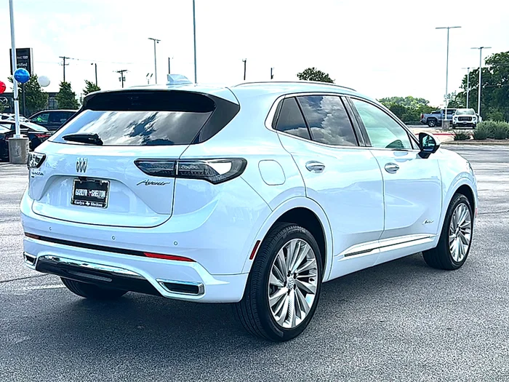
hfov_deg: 49.0
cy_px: 191
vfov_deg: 37.7
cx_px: 254
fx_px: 559
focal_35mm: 38
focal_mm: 6.86
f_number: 1.78
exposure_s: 1/4386
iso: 80
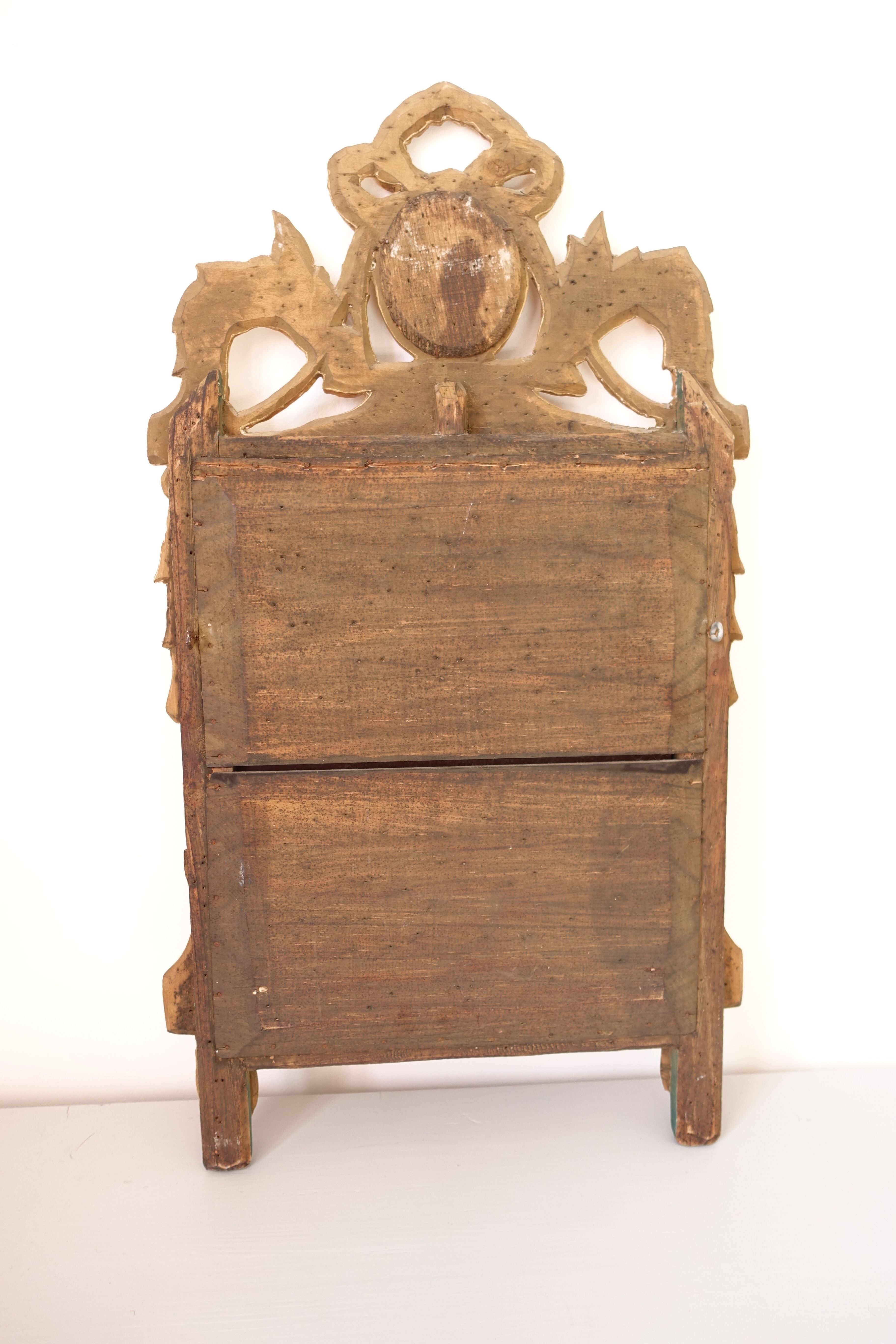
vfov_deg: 73.7
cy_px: 672
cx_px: 448
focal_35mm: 24
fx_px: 896
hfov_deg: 53.1
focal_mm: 8.8
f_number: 1.8
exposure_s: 1/80
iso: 125
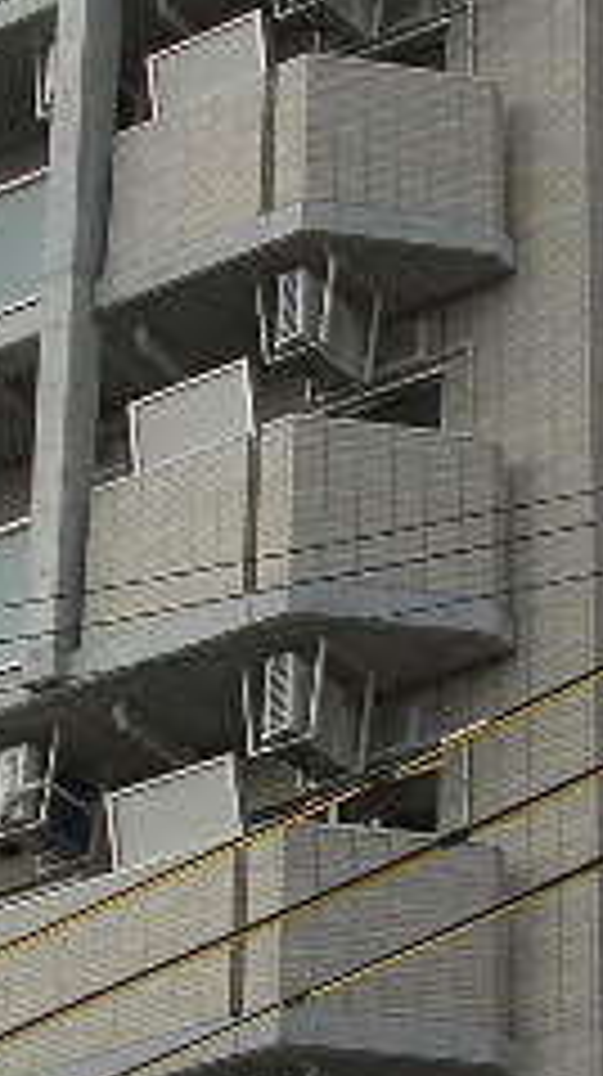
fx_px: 4246
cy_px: 455
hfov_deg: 8.1
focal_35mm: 149
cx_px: 328
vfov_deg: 14.4
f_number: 4.6
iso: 71
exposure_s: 1/398
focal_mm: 7.8
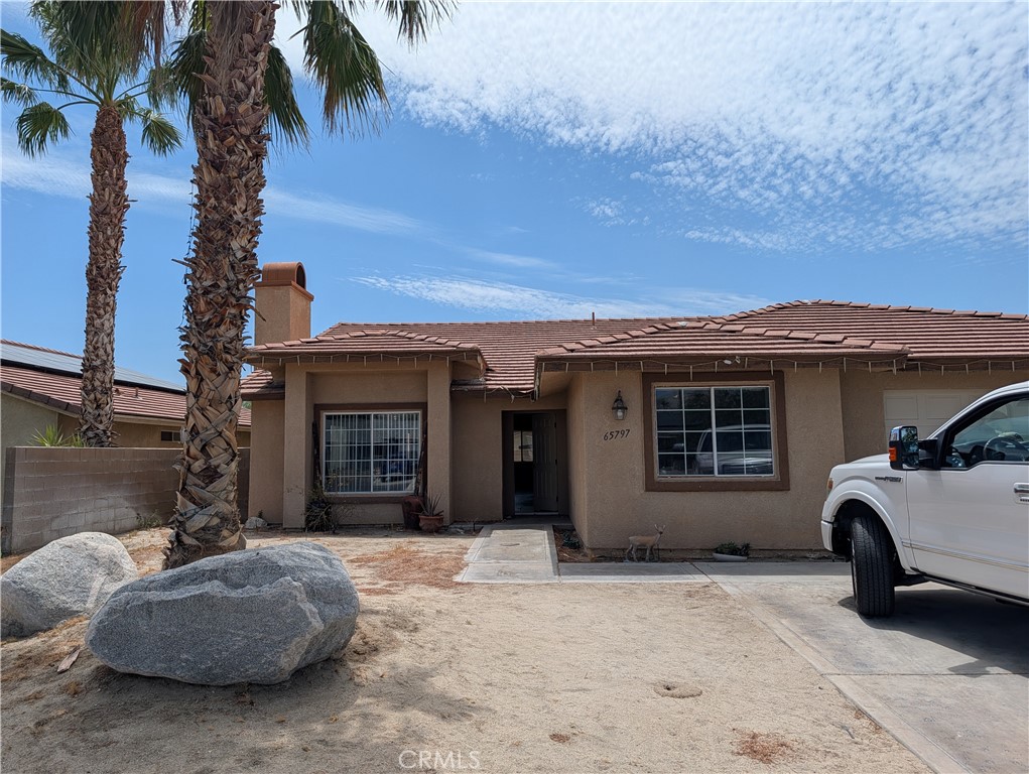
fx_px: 714
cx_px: 514
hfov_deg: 71.5
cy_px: 387
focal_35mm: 24
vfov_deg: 56.9
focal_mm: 6.9
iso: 18
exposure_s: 1/1880
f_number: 1.68
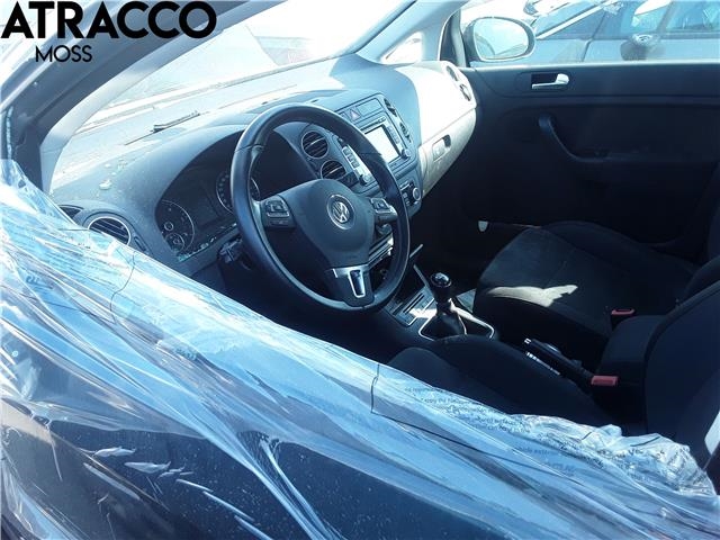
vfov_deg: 49.7
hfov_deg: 63.4
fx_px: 582
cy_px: 270
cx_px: 360
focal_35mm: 28
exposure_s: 1/100
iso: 40
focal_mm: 2.91
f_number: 1.9
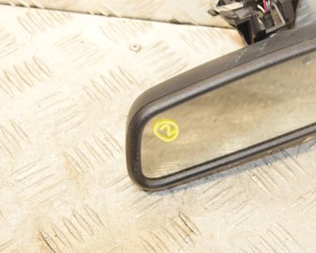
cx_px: 293
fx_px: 804
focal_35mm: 86
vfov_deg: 17.8
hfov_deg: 21.7
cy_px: 83
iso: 1600
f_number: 6.3
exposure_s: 1/200
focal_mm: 32
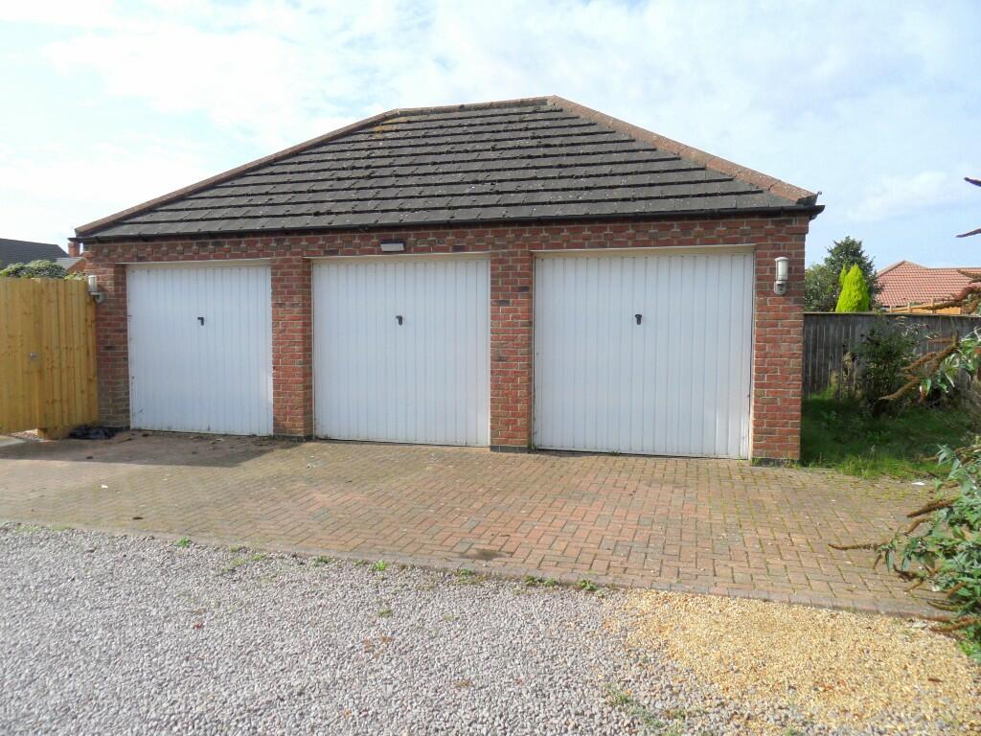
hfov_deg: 71.6
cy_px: 368
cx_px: 490
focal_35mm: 24
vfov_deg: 56.8
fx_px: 680
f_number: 3.2
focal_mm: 3.9
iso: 80
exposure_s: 1/1000
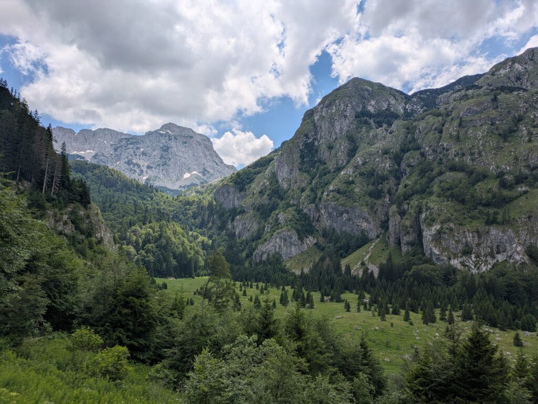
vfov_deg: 54.9
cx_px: 269
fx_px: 389
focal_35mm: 25
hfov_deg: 69.4
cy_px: 202
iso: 52
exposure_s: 1/3953
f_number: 1.89
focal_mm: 5.43
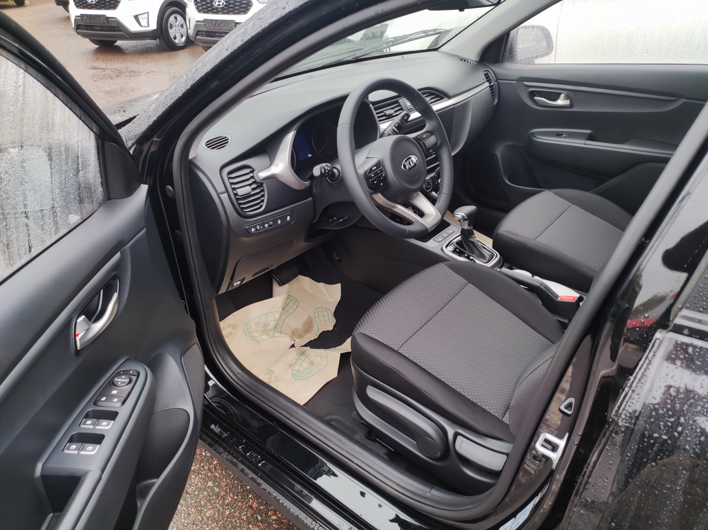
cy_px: 265
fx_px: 347
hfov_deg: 91.1
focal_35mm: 17
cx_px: 354
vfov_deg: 74.6
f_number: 1.79
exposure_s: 1/50
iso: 84
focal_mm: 4.74
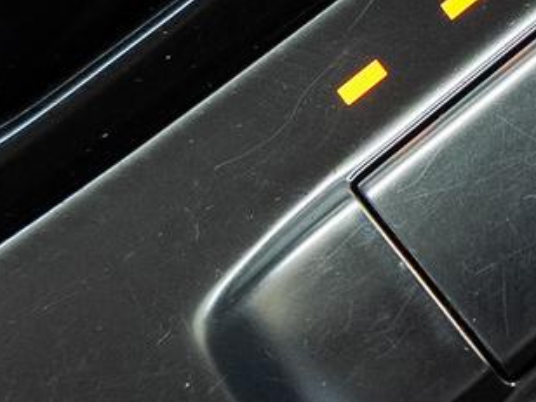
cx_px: 884
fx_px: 4289
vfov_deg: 5.3
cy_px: -121
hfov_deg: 7.0
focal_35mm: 277
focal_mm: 48.2
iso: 1000
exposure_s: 1/50
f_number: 3.5
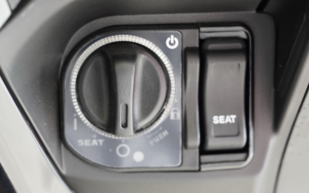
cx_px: 154
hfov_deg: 19.3
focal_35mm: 108
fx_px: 910
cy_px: 98
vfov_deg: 12.1
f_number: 6.3
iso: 800
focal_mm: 70
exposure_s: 1/10
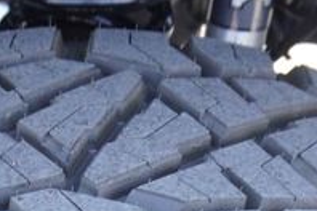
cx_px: 37
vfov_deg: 9.8
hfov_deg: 16.3
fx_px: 1092
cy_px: 507
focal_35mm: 124
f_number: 4
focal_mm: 16
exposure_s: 1/60
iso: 125
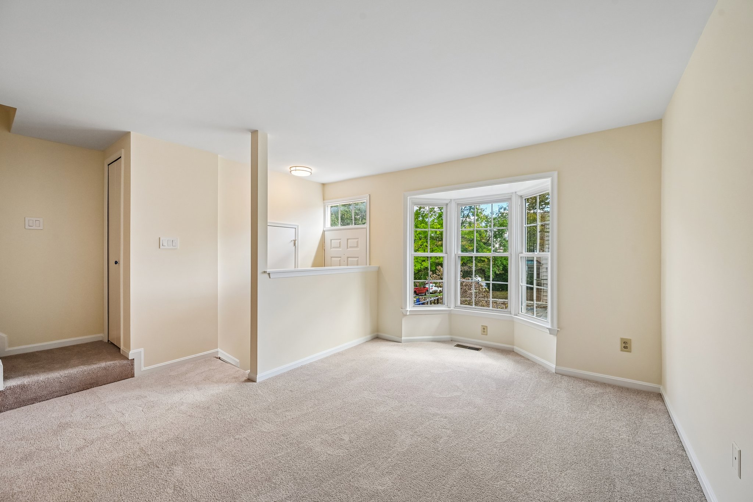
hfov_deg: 104.3
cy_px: 251
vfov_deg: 81.2
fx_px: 293
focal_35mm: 14
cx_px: 376
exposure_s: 1/15
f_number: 8
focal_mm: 14
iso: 100
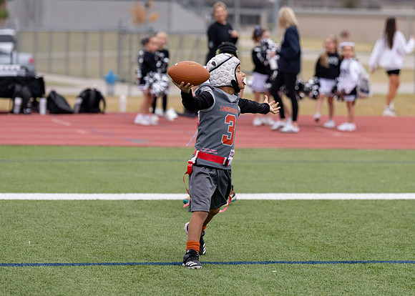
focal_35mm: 166
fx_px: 1961
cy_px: 122
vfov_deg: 8.6
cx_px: 217
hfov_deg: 12.1
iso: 400
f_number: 3.2
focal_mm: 127
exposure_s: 1/1000
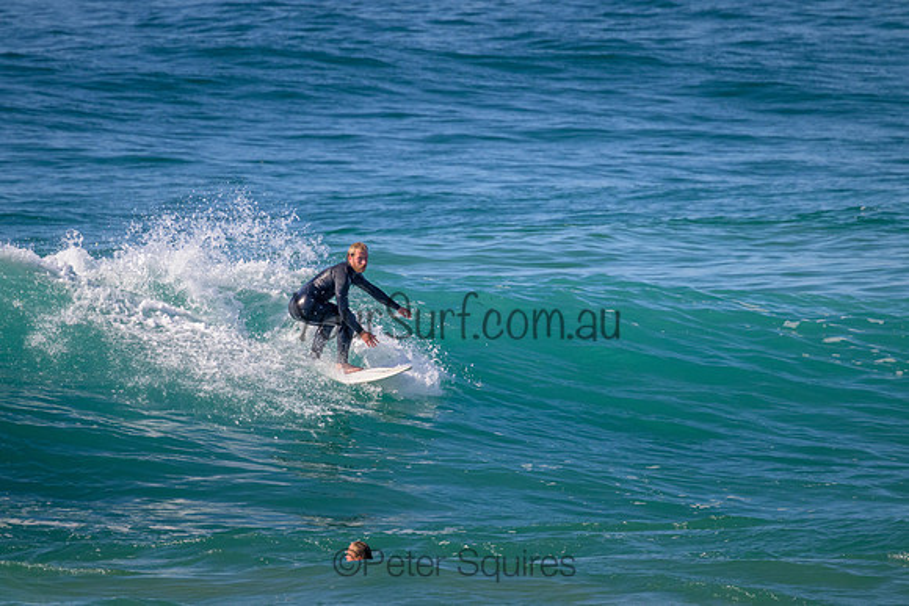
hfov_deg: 2.6
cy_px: 303
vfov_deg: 1.7
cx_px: 454
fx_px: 20204
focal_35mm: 800
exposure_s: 1/2000
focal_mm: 800
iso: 1800
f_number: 11
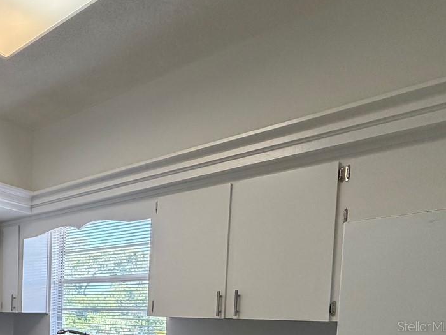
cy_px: 326
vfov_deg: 39.5
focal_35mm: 32
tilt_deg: -3.3
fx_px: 412
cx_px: -52
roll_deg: -0.4
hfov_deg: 43.2
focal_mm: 2.22
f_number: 2.2
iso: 320
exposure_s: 1/120
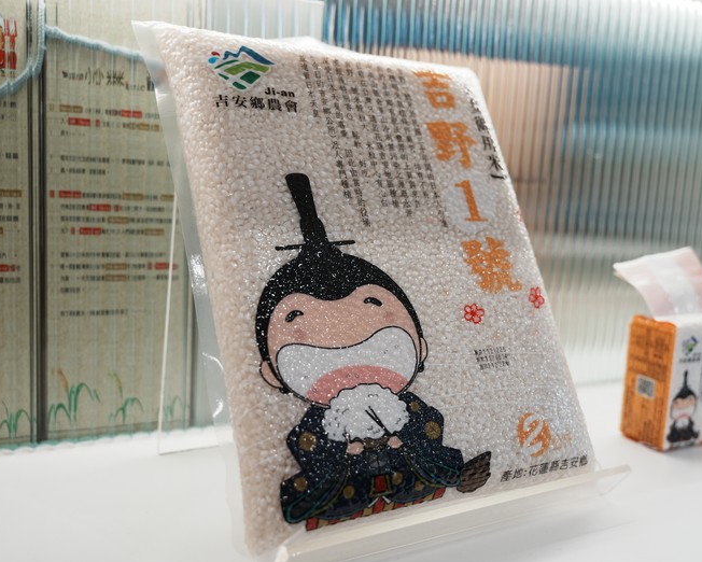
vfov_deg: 39.2
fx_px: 790
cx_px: 380
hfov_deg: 47.9
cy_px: 278
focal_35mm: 38
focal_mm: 33
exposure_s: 1/100
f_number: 4
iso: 250
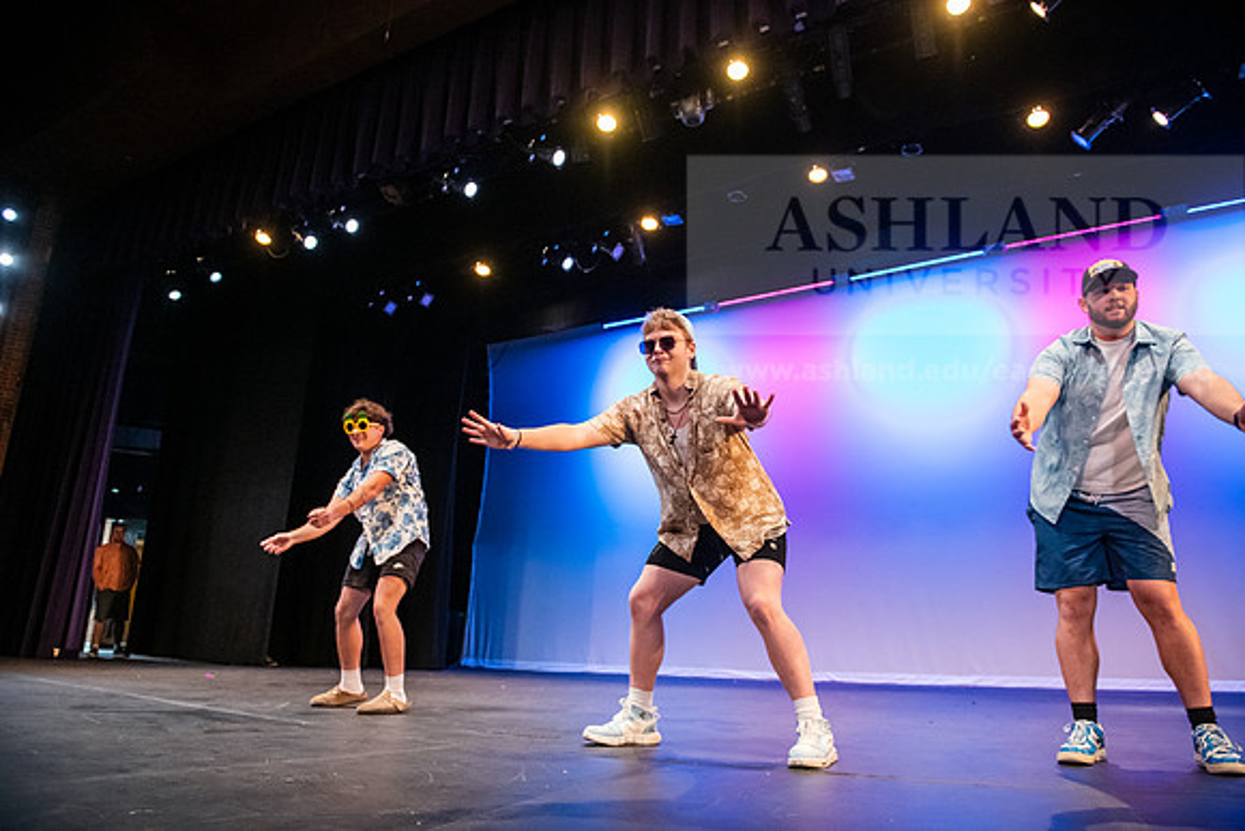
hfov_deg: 73.7
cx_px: 622
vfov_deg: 53.2
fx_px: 830
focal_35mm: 24
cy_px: 416
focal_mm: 24
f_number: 3.2
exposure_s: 1/320
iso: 4000
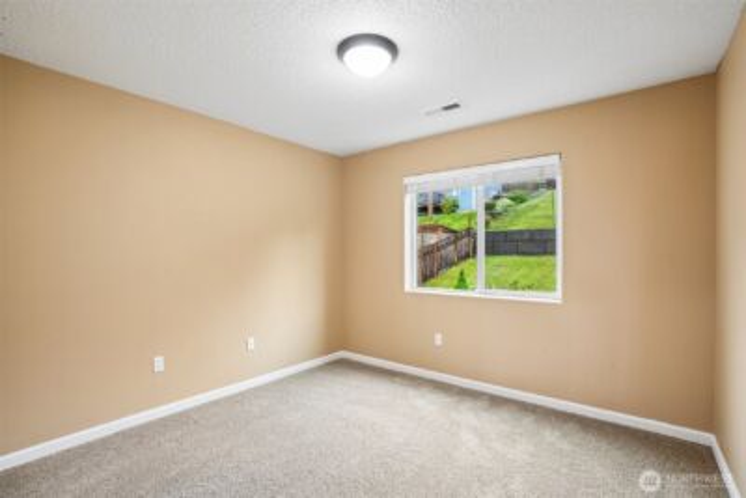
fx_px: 332
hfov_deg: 96.7
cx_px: 373
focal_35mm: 16
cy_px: 249
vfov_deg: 73.8
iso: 400
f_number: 8
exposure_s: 1/6
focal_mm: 16
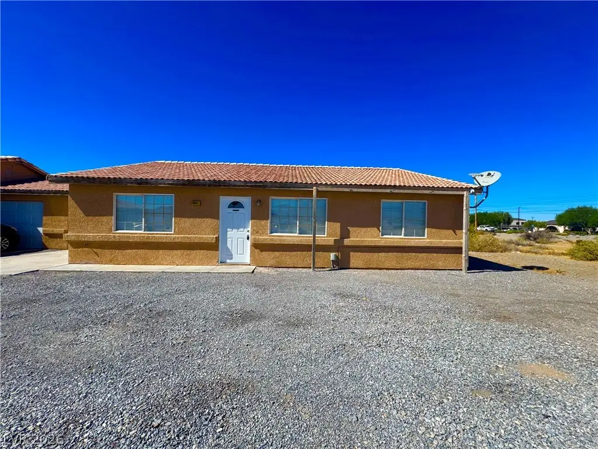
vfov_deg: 85.7
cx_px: 299
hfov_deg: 102.1
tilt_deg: +0.8
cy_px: 224
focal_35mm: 14
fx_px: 242
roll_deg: -1.7
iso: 50
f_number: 2.2
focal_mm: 2.22
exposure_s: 1/3106
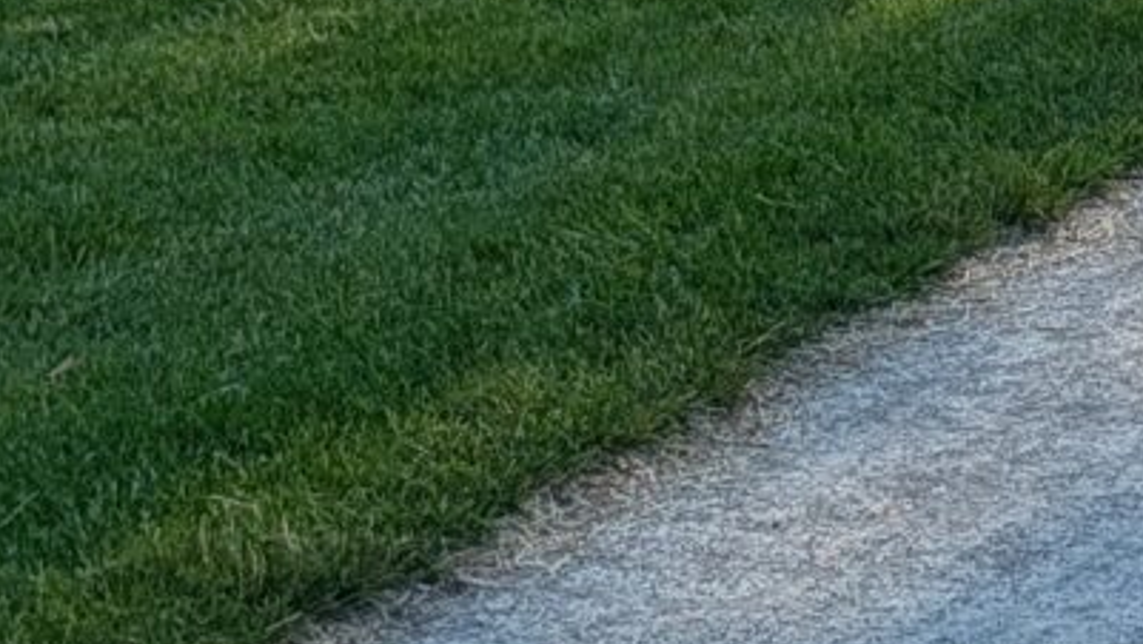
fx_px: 5064
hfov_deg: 12.2
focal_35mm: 167
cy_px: -898
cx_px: 1750
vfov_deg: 6.9
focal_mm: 6.9
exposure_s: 1/9901
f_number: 1.68
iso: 23
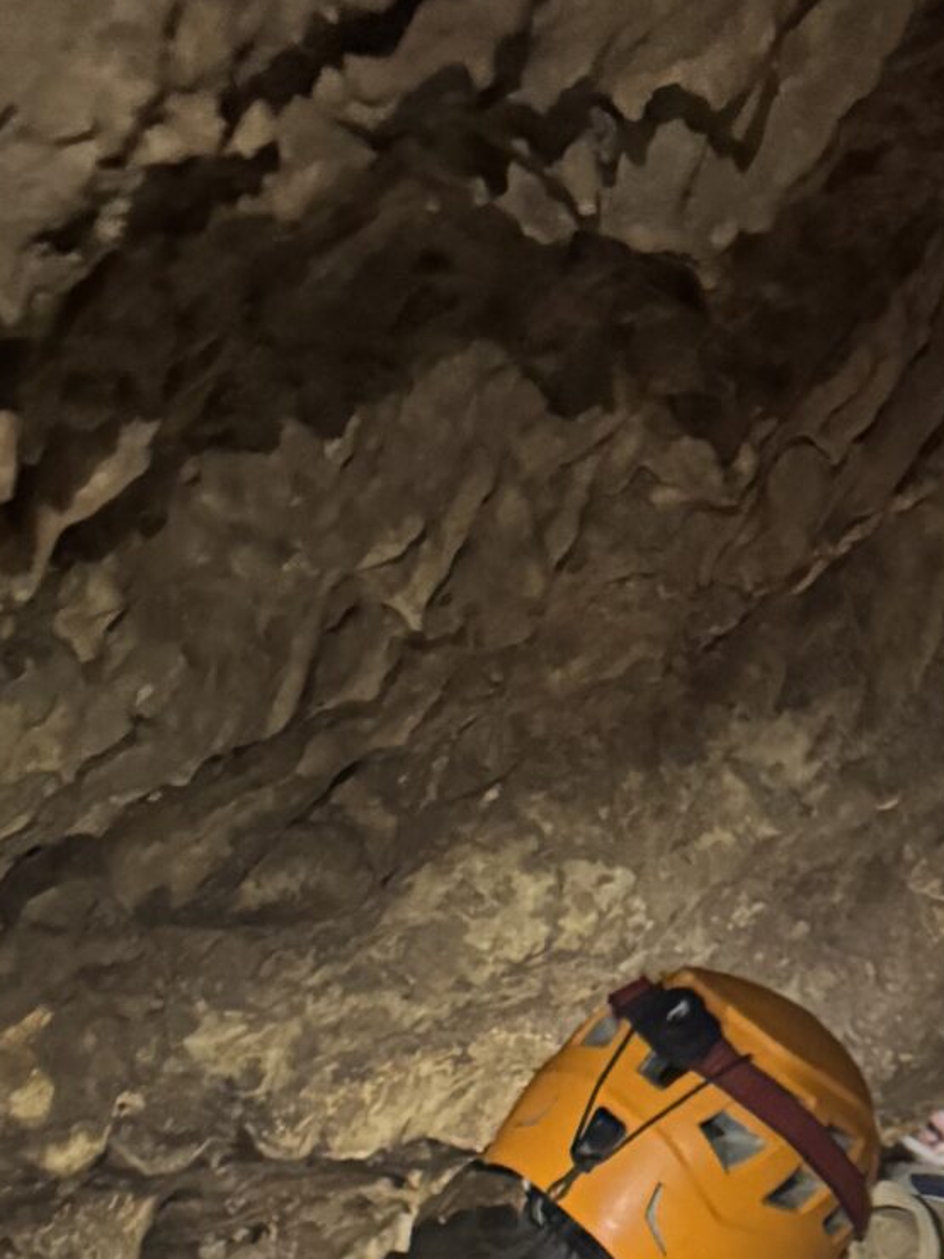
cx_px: 422
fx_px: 3018
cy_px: 1943
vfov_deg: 20.0
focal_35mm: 83
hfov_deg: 17.8
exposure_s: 1/43
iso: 800
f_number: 1.78
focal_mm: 6.76
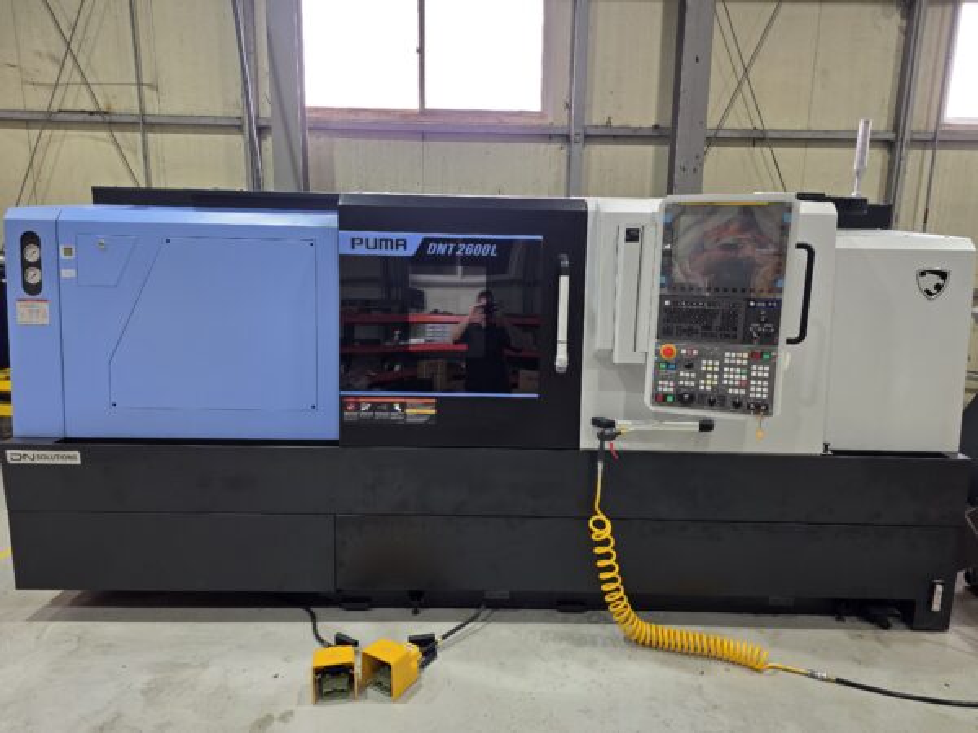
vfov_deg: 58.9
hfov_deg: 73.9
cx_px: 489
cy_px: 366
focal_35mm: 23
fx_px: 650
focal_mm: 6.25
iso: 64
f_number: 1.7
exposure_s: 1/120
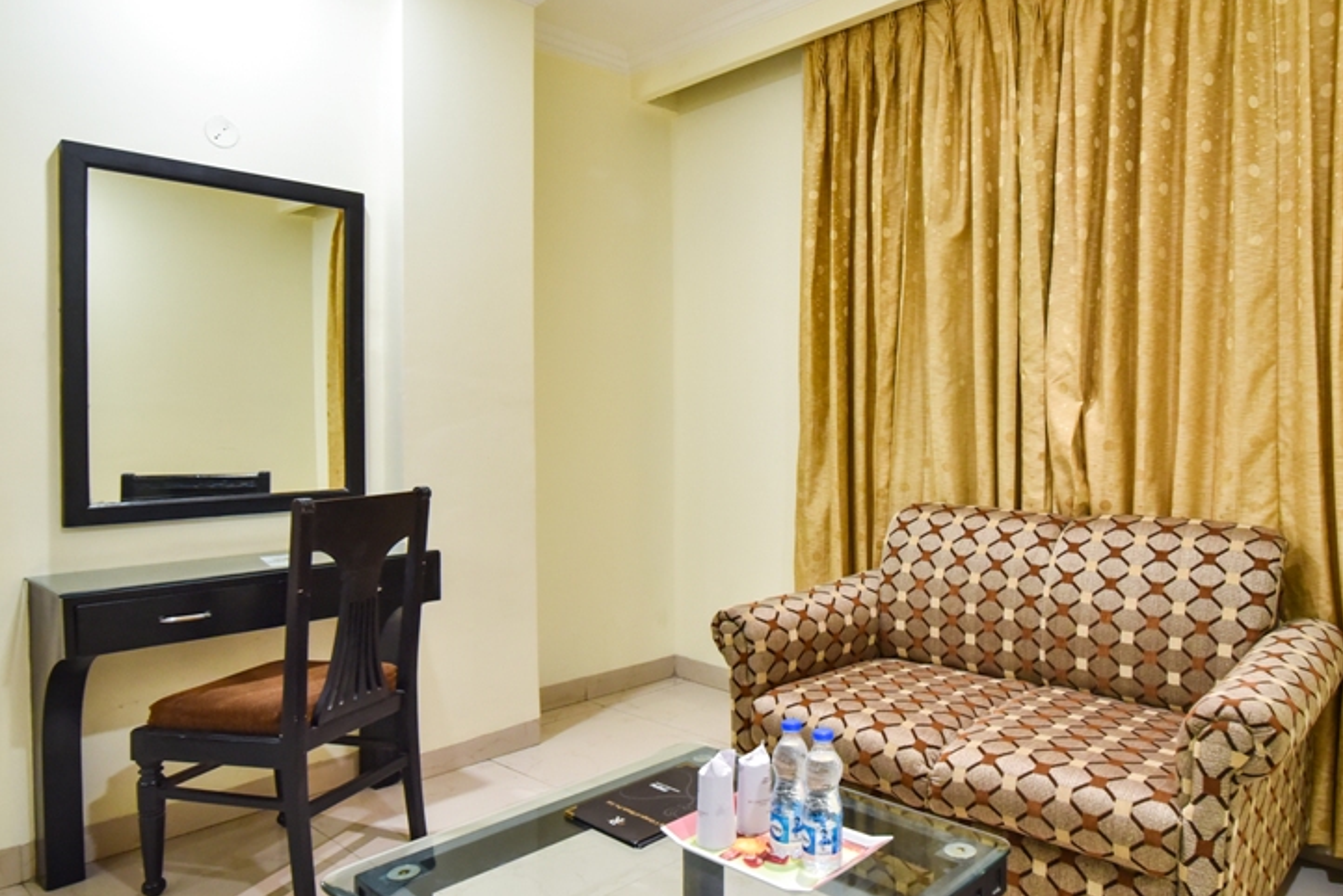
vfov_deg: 53.1
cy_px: 415
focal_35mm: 24
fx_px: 896
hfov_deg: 72.6
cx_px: 829
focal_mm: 16
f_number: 7.1
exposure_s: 1/20
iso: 2000
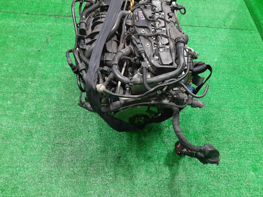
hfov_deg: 67.3
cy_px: 98
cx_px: 132
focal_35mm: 26
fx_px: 198
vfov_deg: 53.1
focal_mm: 3.93
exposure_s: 1/50
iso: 200
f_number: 1.7
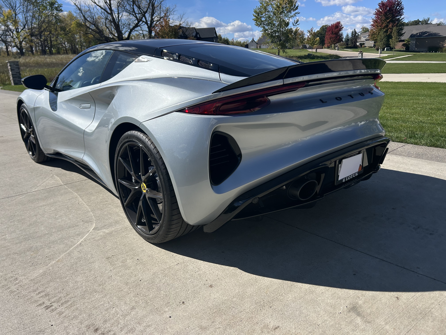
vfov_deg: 53.1
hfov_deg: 67.3
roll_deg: +2.5
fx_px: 335
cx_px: 223
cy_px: 168
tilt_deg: -19.0
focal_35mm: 26
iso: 50
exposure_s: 1/9434
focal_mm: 5.7
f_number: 1.5
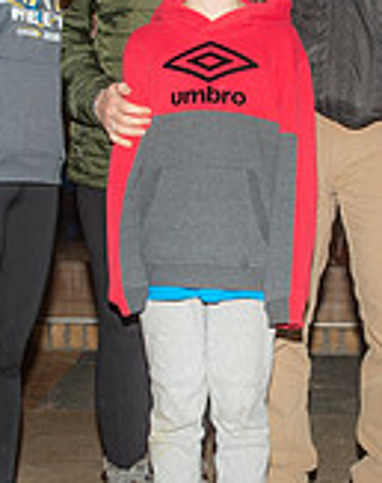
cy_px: 214
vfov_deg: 22.3
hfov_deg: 17.7
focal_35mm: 86
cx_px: 251
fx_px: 1223
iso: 500
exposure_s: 1/200
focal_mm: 19
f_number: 3.5
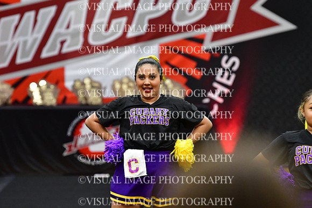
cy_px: 104
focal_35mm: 277
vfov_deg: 5.0
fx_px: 2401
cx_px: 156
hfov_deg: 7.4
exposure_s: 1/500
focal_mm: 185
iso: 5000
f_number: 3.5
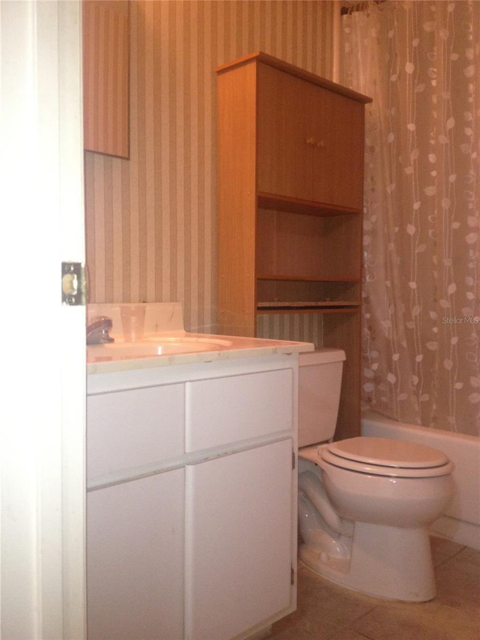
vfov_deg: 52.6
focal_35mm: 35
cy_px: 320
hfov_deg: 40.7
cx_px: 240
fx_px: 647
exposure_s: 1/20
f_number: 2.4
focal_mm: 4.28
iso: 250
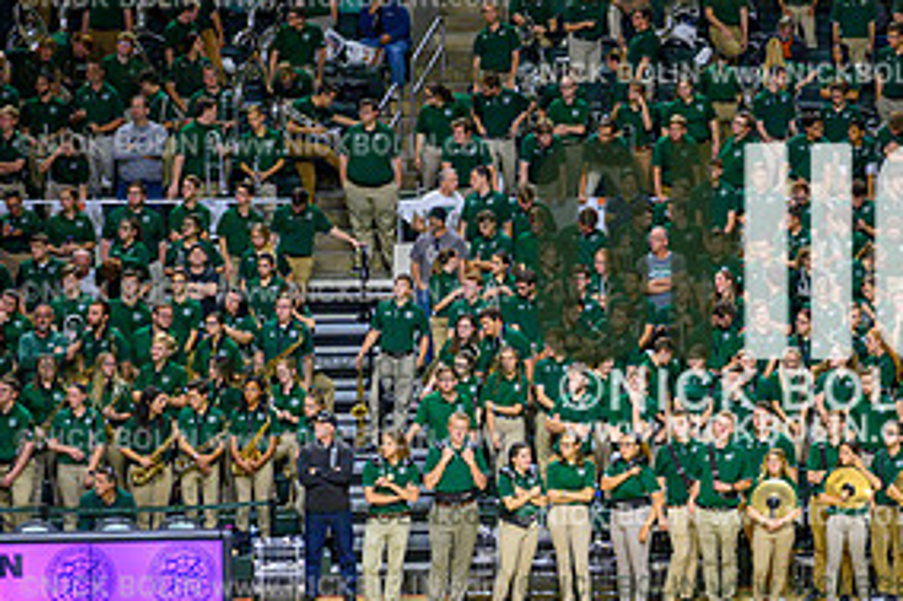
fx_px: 3585
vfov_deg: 9.6
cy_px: 294
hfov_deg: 14.3
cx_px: 760
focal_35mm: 143
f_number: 4.5
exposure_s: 1/400
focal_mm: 70
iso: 3200
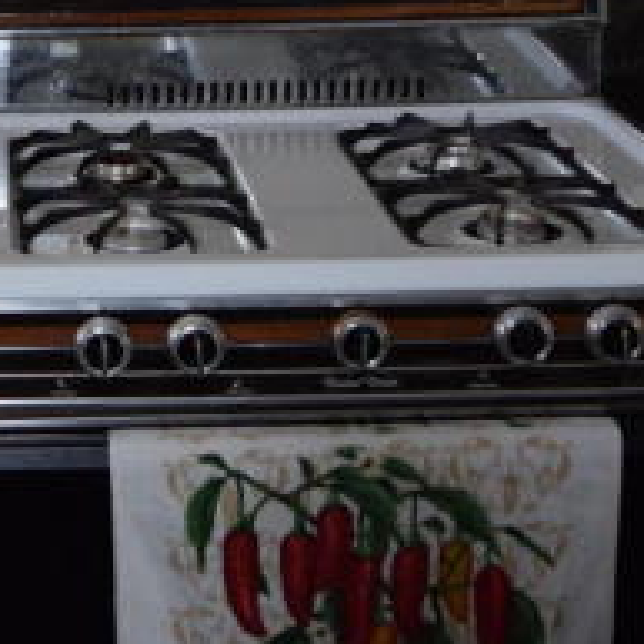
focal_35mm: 91
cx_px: -85
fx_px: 1915
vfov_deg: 17.4
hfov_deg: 18.3
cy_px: -282
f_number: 4
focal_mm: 18
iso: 800
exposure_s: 1/60
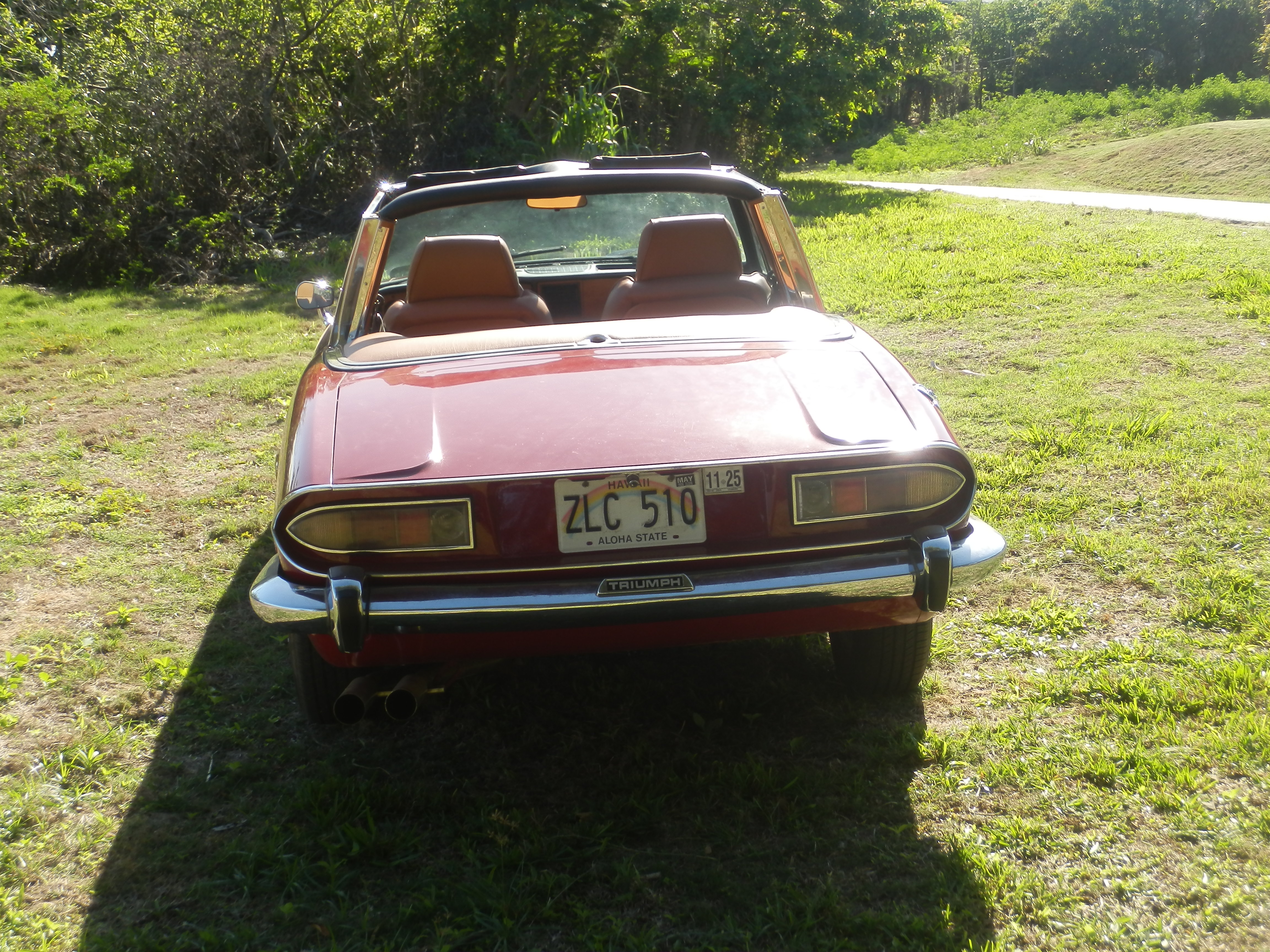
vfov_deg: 25.7
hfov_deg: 33.8
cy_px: 476
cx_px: 635
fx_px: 2091
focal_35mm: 57
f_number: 4.5
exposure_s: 1/200
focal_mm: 10.1
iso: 80
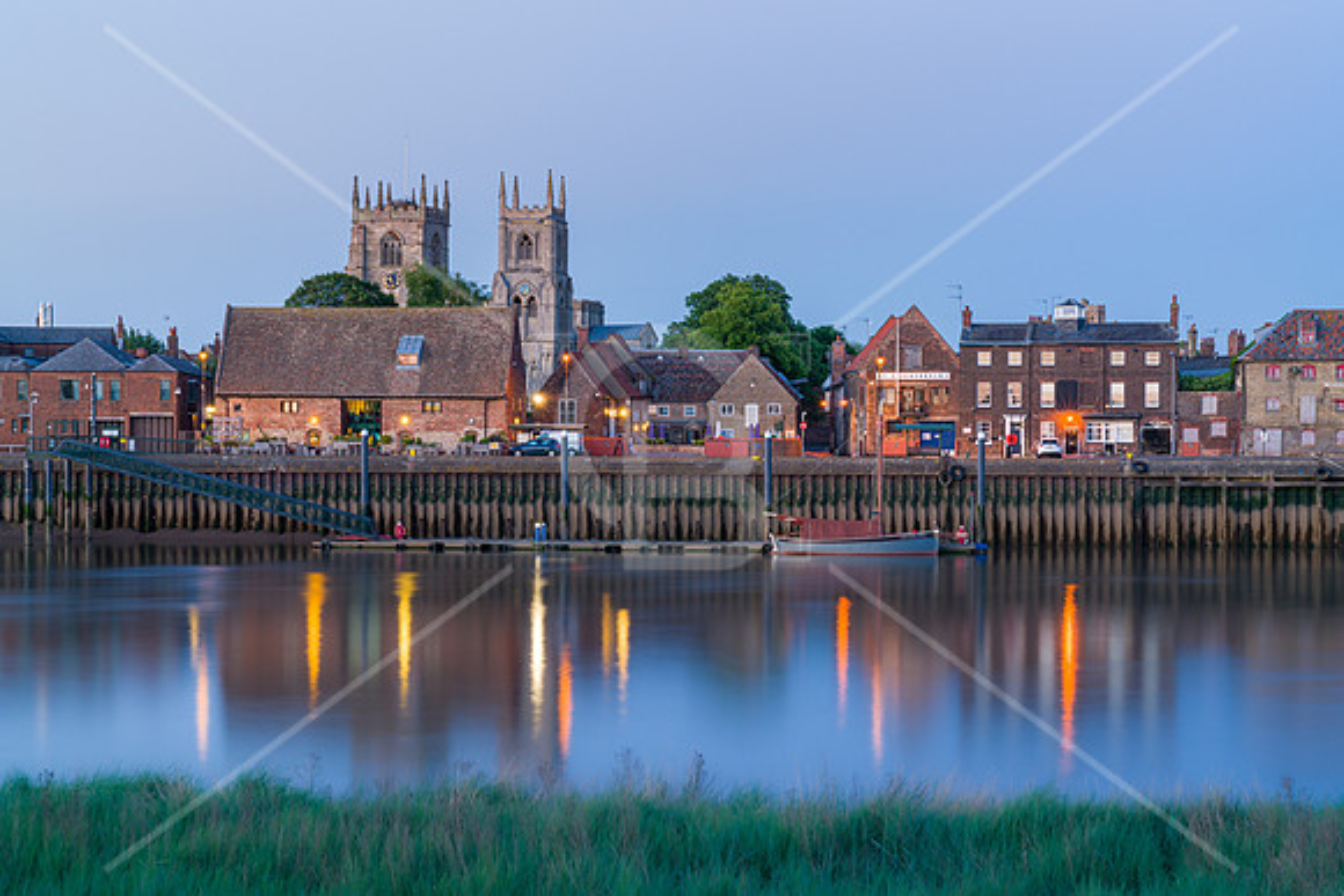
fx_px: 2614
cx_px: 672
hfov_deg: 28.8
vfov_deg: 19.5
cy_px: 448
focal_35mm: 70
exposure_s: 6
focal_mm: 70
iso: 100
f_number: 16
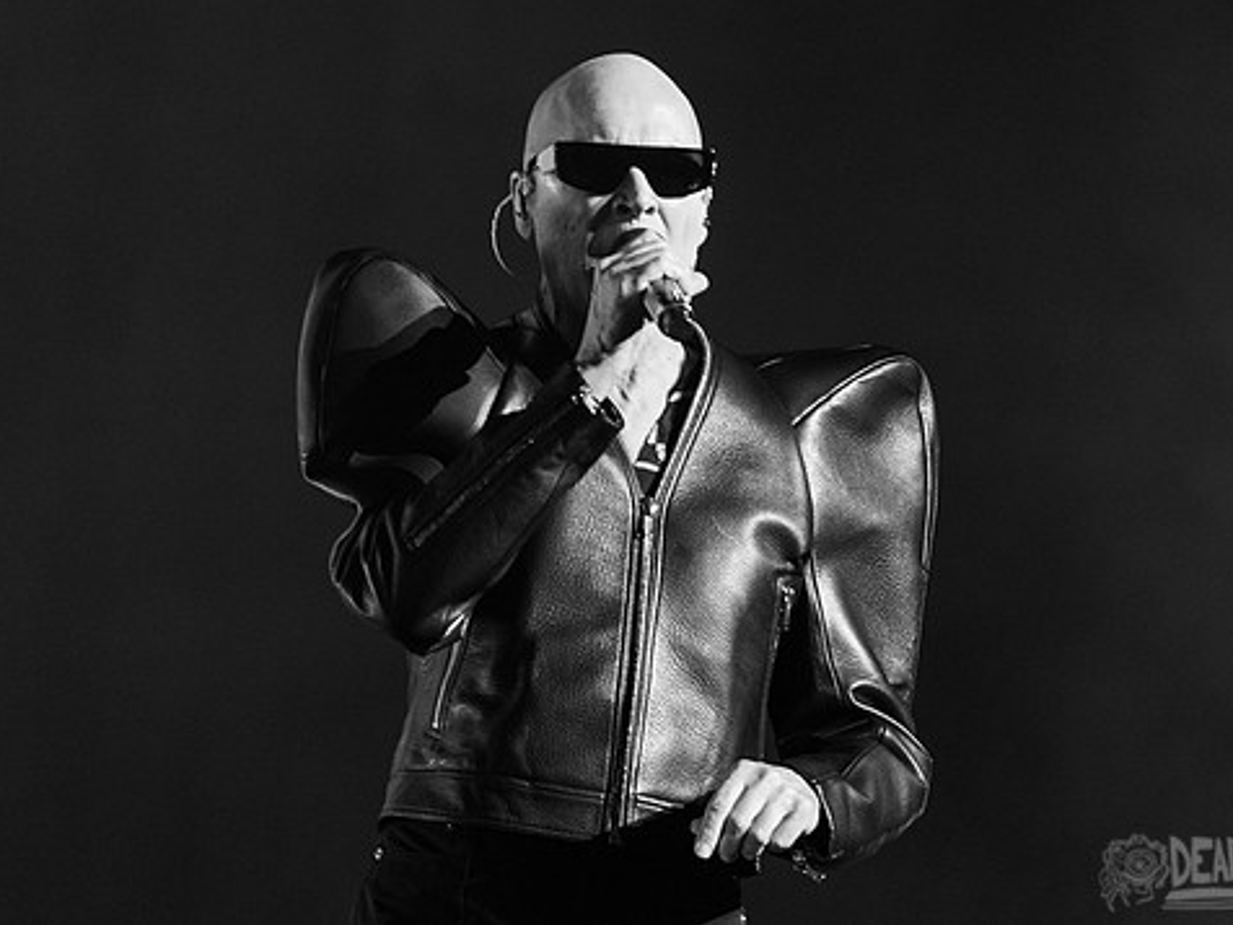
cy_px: 335
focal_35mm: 623
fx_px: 22191
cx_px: 655
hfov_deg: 3.2
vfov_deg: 2.4
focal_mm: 450
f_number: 6
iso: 4000
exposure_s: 1/250
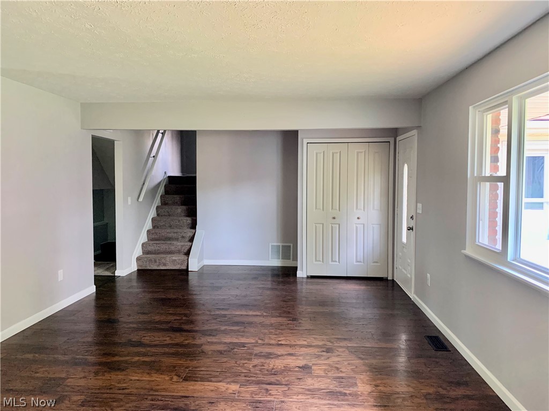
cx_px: 274
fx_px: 412
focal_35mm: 26
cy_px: 206
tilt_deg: -1.4
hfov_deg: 67.3
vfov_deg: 53.1
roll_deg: -1.1
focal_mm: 4.25
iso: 400
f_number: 1.8
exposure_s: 1/60
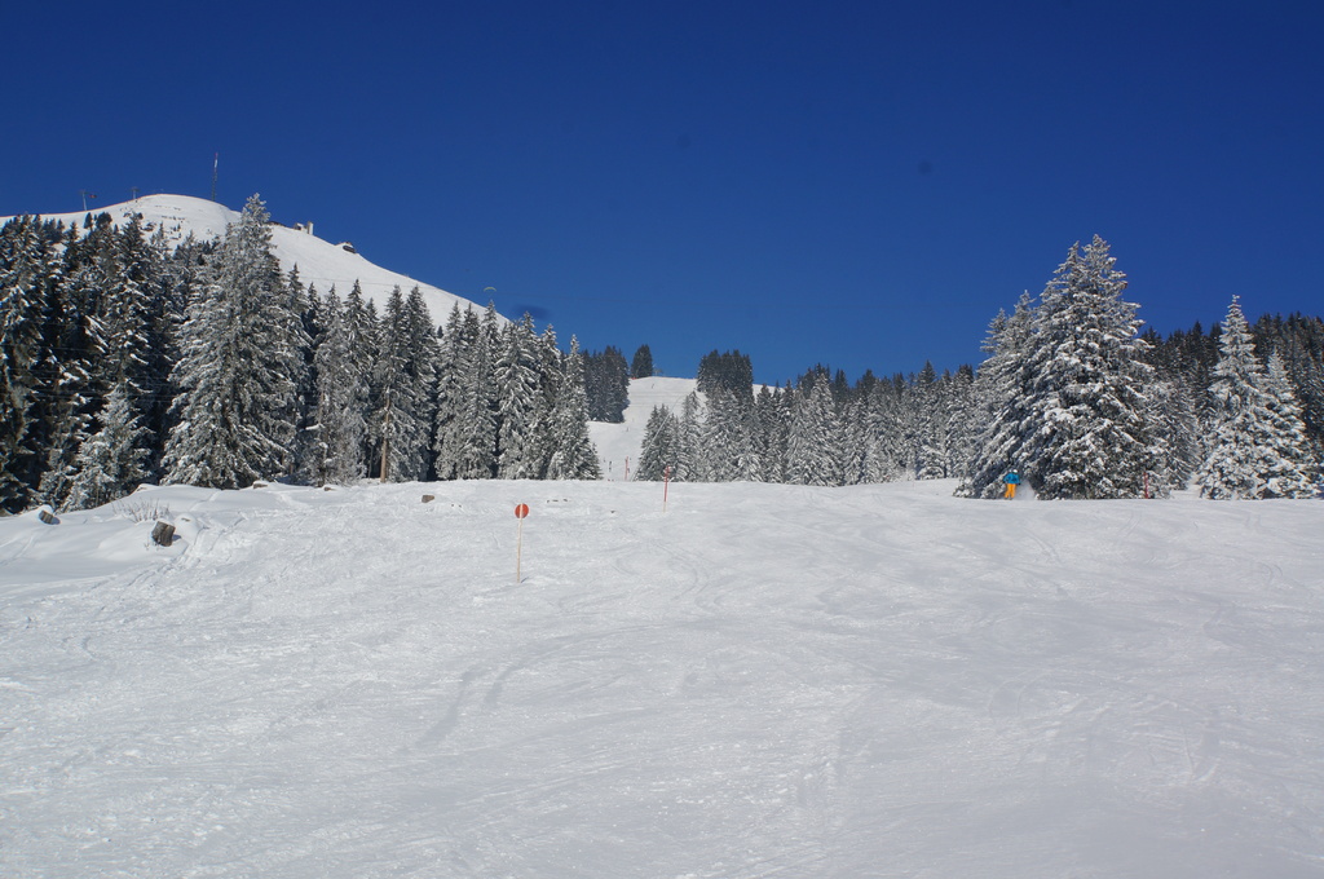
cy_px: 440
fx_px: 1532
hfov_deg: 46.7
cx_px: 662
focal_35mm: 42
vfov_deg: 32.0
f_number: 16
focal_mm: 27.8
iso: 100
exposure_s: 1/250
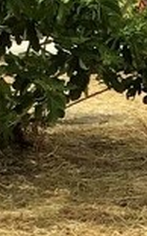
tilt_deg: -9.6
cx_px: 538
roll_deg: -0.8
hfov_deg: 5.4
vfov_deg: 9.7
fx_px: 1390
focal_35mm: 216
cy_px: 163
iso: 25
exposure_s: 1/1508
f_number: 2.4
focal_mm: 3.3
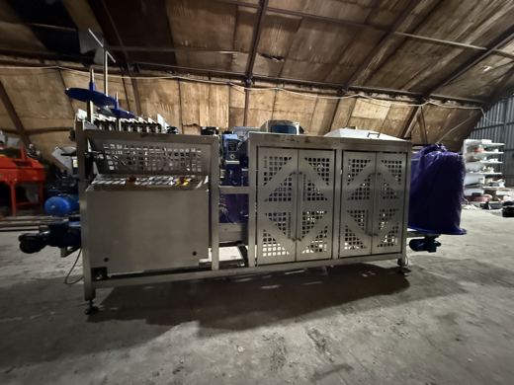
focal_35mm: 14
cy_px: 192
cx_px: 257
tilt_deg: -4.5
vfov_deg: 85.7
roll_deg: -0.9
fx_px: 208
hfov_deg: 102.1
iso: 1600
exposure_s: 1/25
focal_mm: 2.22
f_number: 2.2
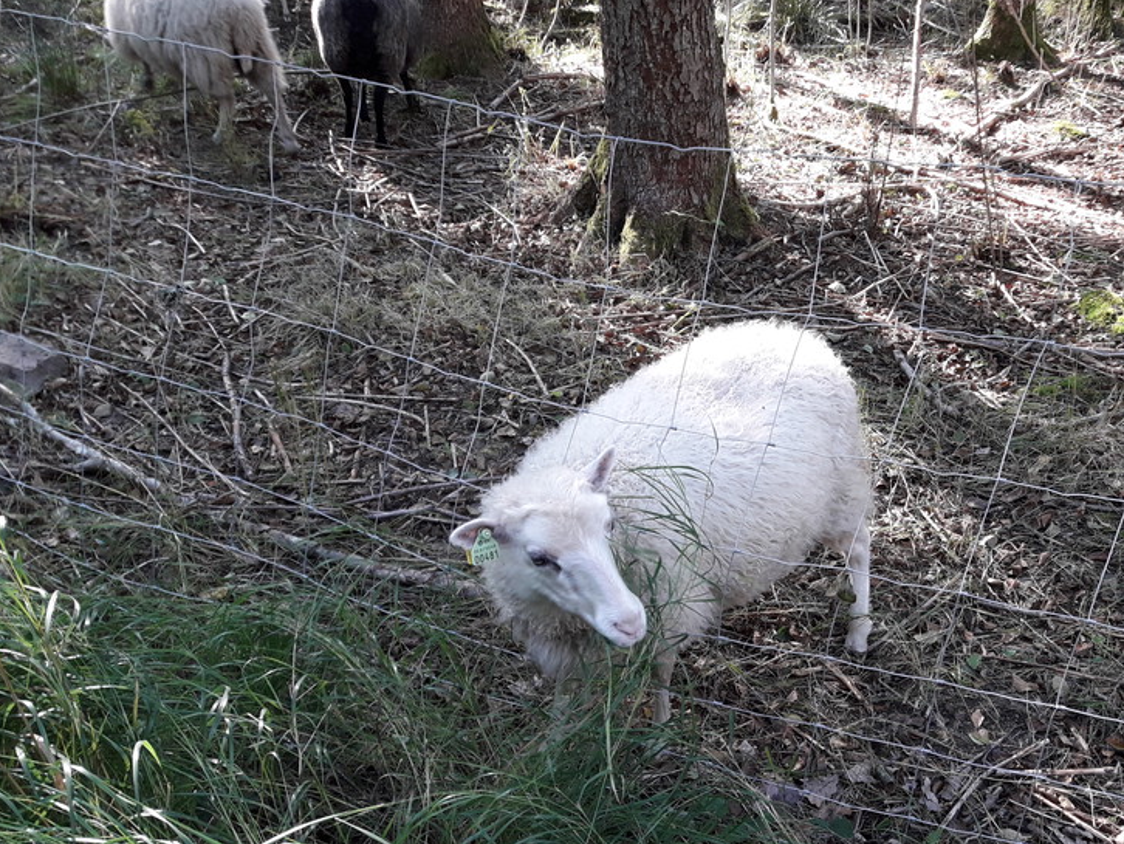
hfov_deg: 49.8
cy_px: 540
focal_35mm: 37
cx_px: 680
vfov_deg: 38.4
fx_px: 1202
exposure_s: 1/50
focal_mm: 3.7
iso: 40
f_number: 1.9
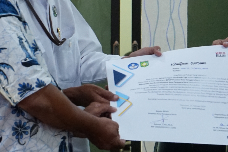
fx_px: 1482
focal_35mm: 234
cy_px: 14
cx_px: 167
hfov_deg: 8.8
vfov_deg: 5.9
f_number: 5.6
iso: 2500
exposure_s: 1/80
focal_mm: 70
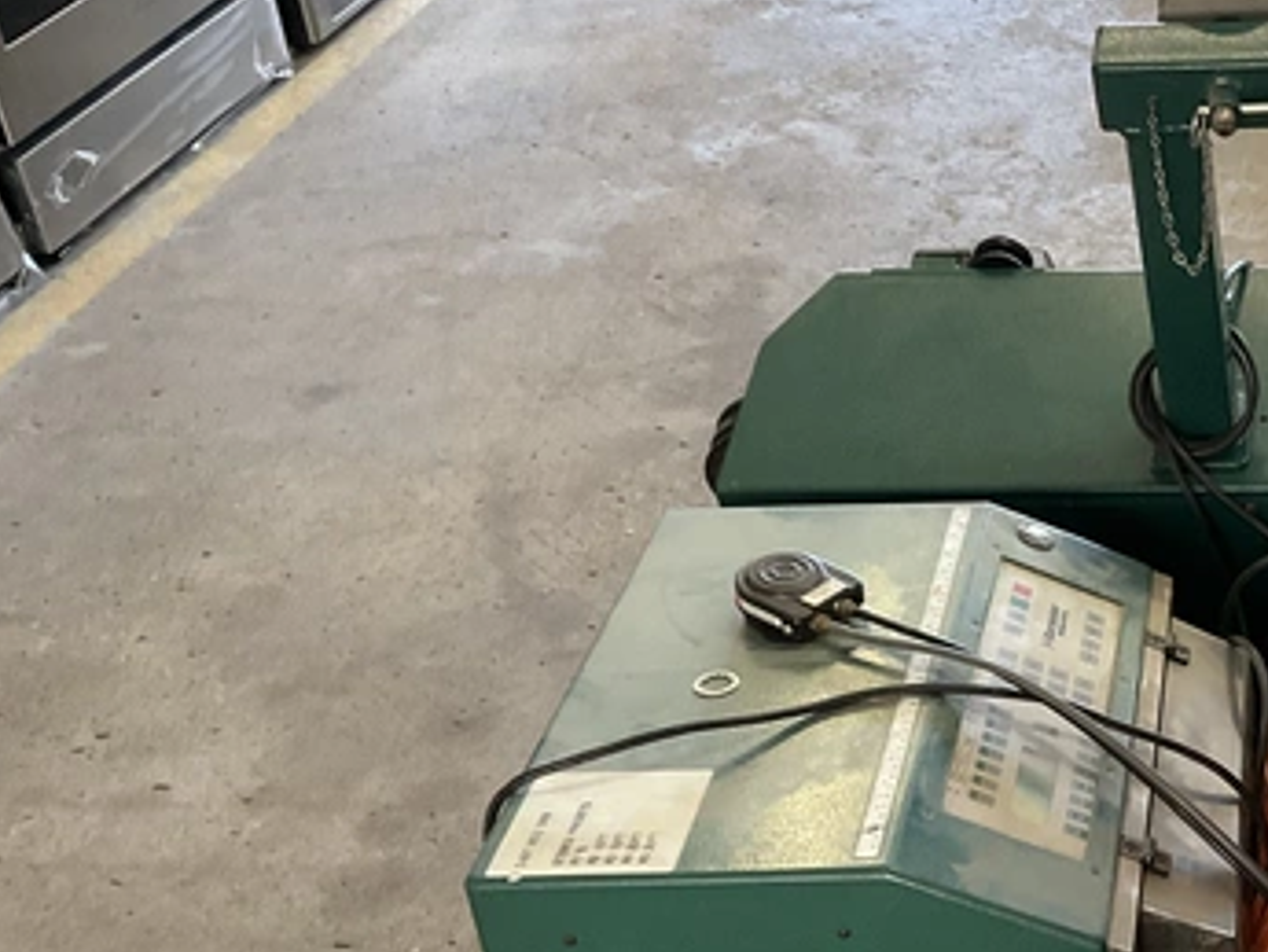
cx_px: 1367
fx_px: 2309
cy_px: 730
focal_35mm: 63
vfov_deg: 23.0
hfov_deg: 28.2
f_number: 1.8
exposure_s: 1/60
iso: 160
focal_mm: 3
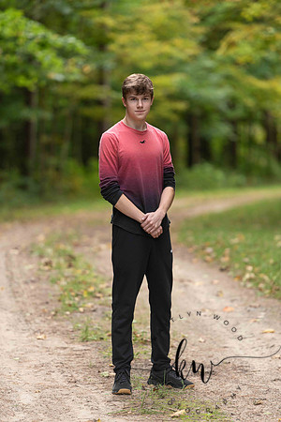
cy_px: 211
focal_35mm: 185
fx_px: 2166
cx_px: 140
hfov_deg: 7.4
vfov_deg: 11.1
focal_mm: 185
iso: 500
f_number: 2.8
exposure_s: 1/320
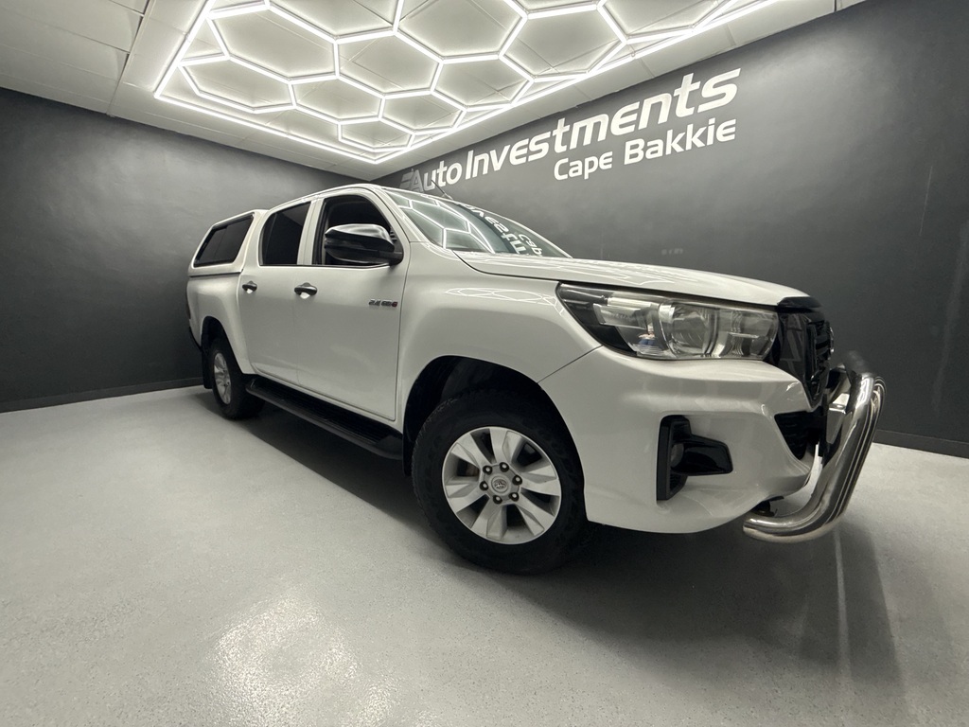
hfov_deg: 102.1
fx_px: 392
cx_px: 484
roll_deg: +0.4
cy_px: 364
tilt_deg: -8.5
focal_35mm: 14
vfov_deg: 85.7
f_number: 2.2
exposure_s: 1/99
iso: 200
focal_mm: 2.22
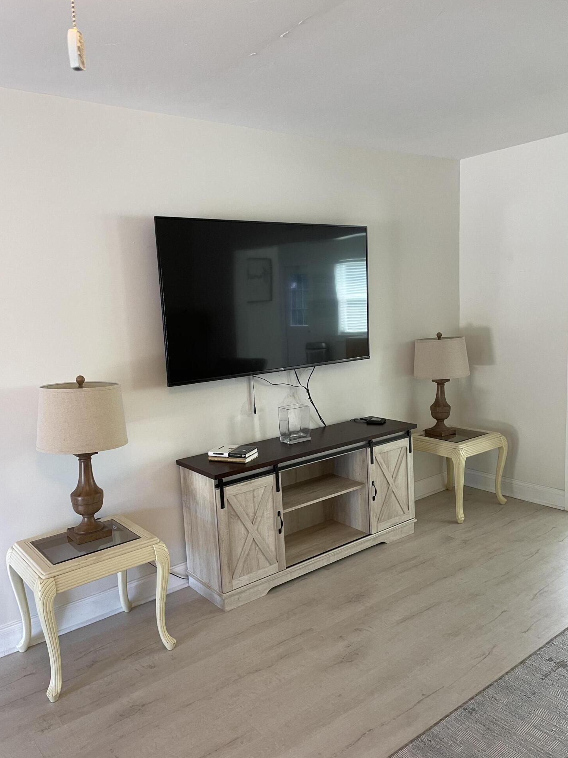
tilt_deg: -7.2
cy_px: 390
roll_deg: +3.2
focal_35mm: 27
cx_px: 287
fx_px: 591
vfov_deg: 65.3
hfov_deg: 51.3
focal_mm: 4.2
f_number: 1.6
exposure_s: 1/60
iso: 125
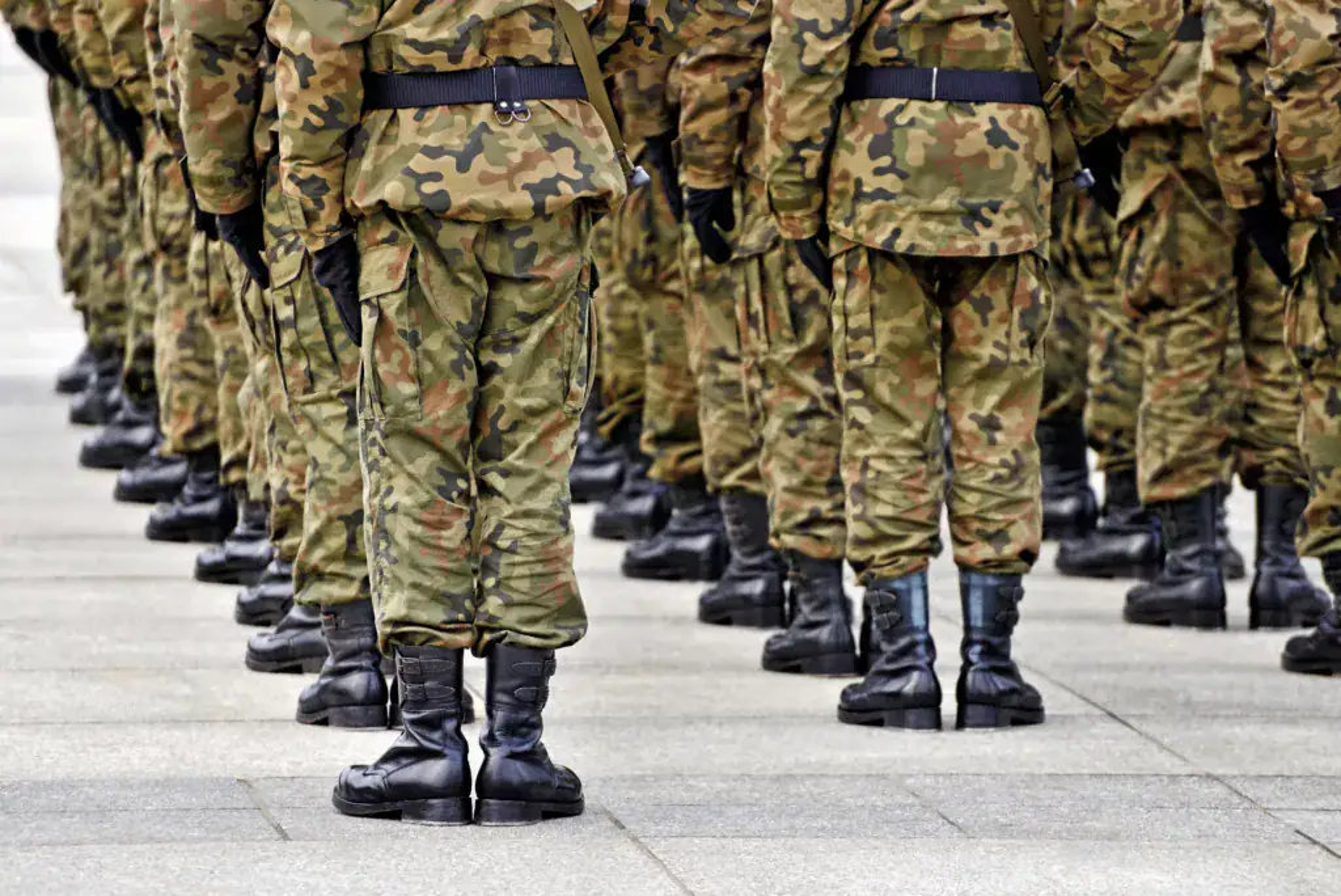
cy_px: 448
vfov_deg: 4.6
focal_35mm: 300
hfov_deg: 6.9
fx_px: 11181
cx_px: 670
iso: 250
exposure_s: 1/320
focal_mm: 300
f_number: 5.6
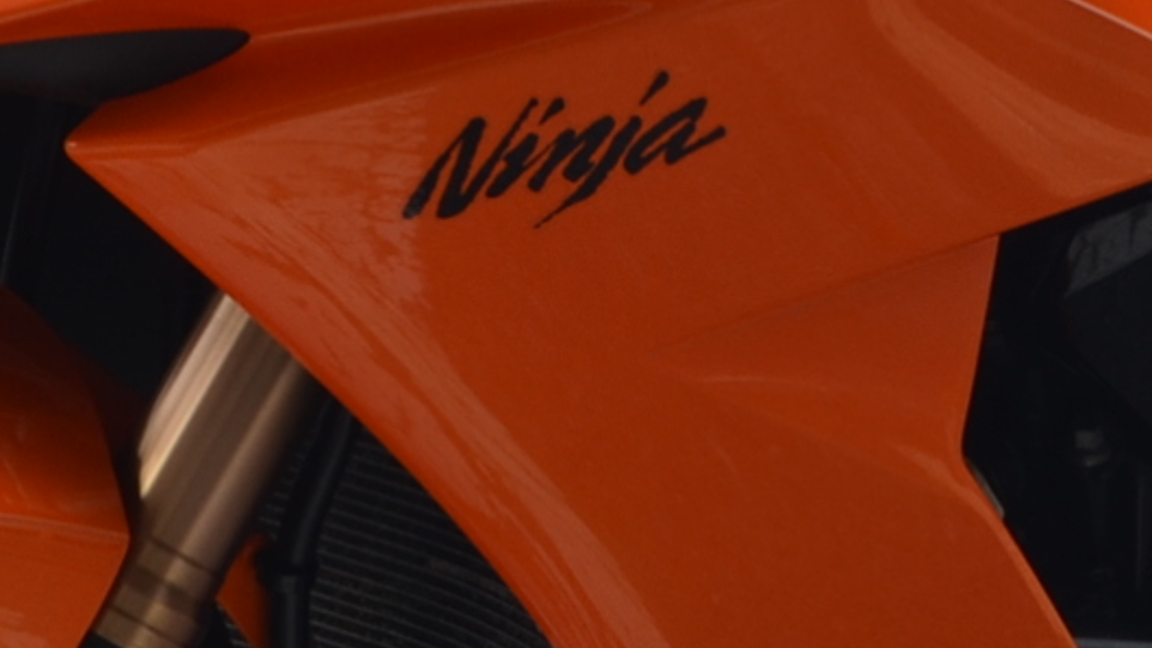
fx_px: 5345
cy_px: 259
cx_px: 598
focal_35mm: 175
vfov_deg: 6.9
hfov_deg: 12.3
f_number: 8
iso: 200
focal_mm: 24
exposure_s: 1/250
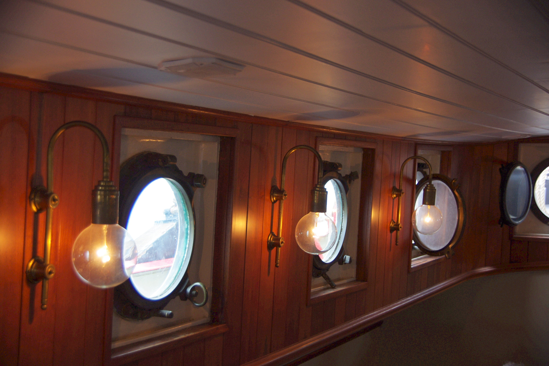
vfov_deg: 23.4
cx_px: 274
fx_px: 884
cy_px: 183
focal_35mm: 58
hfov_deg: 34.5
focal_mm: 38.75
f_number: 4.5
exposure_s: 1/80
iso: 400
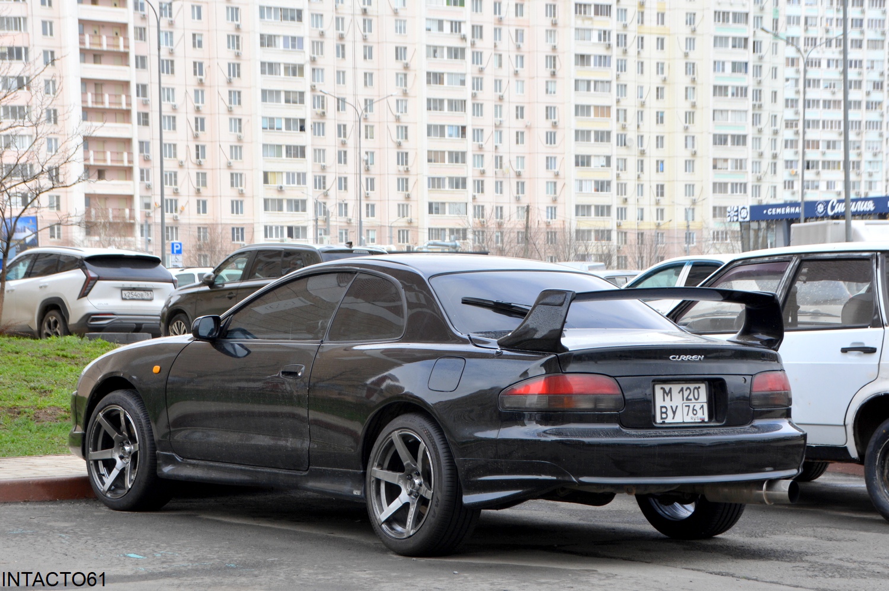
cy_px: 296
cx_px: 444
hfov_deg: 21.9
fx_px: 2295
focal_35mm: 93
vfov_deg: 14.7
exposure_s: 1/200
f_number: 7.1
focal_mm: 62
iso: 200
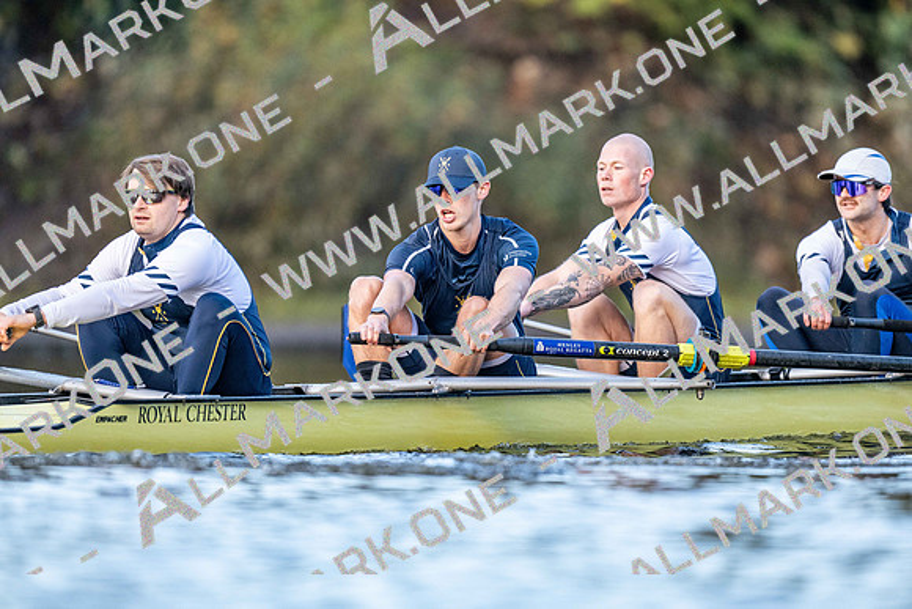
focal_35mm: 600
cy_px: 304
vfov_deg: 2.3
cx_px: 456
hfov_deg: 3.4
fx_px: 15203
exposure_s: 1/2500
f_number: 4
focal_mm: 600
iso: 3200
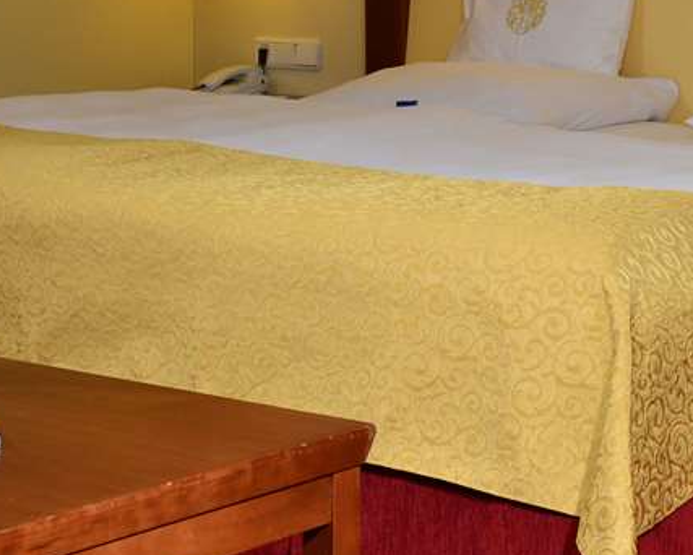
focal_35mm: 112
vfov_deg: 13.6
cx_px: 417
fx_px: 2298
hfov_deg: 17.1
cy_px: 38
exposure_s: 1/20
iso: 250
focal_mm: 34
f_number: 9
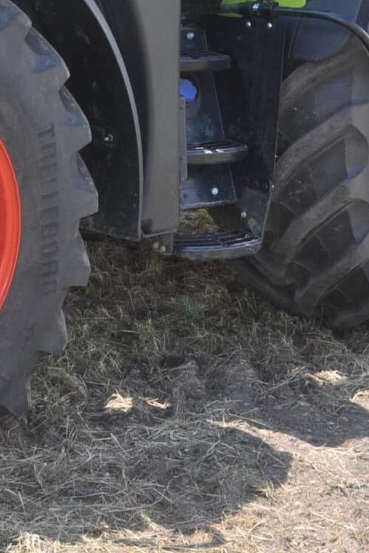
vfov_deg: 21.4
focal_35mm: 92
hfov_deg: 14.8
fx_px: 1414
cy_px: 12
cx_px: 71
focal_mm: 18
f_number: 10
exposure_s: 1/200
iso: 200
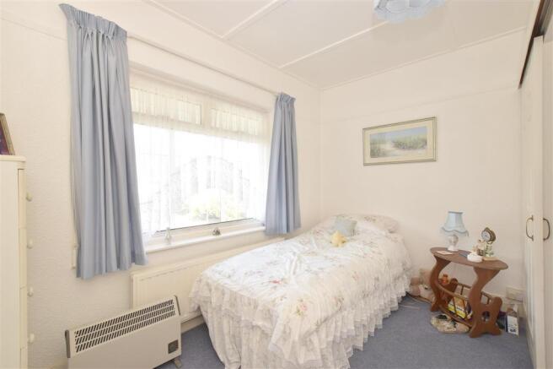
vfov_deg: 77.3
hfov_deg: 100.4
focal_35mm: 15
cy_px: 184
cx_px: 276
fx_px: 230
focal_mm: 10
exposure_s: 1/30
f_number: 9
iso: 500
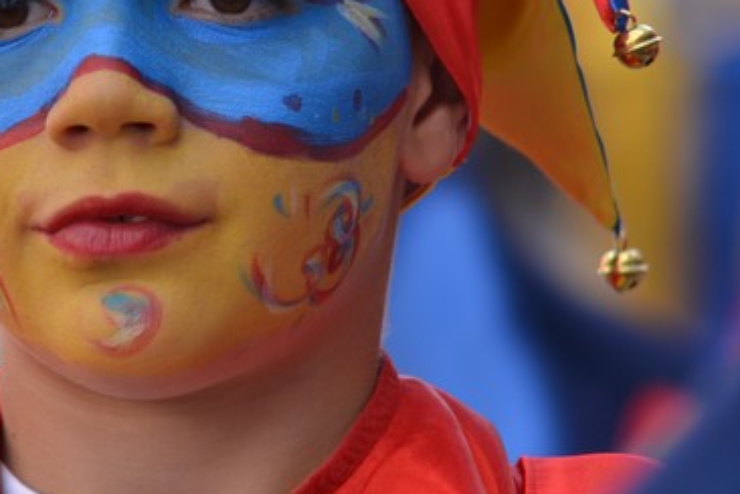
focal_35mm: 470
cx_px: 75
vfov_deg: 2.9
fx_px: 9660
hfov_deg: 4.4
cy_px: 64
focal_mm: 112
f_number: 2.8
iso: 100
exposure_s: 1/400
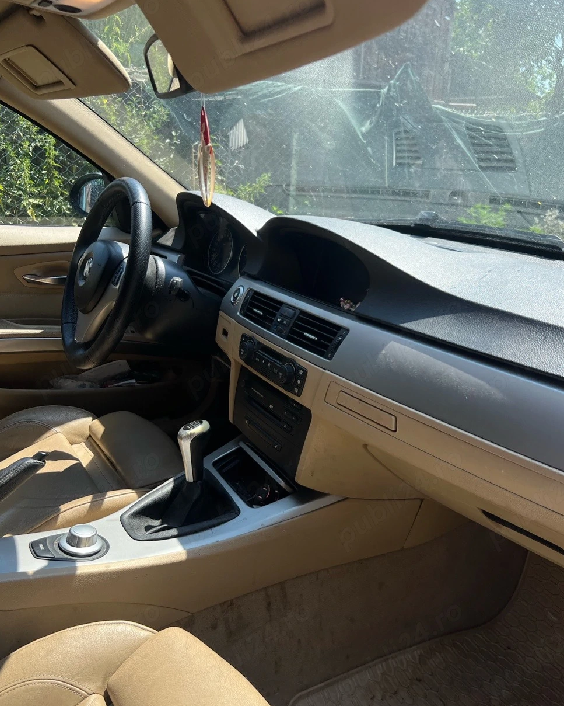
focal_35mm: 28
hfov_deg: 51.5
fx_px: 584
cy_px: 370
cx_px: 287
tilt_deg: -18.1
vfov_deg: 62.2
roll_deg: -0.2
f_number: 1.5
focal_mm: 5.7
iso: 50
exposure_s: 1/2208
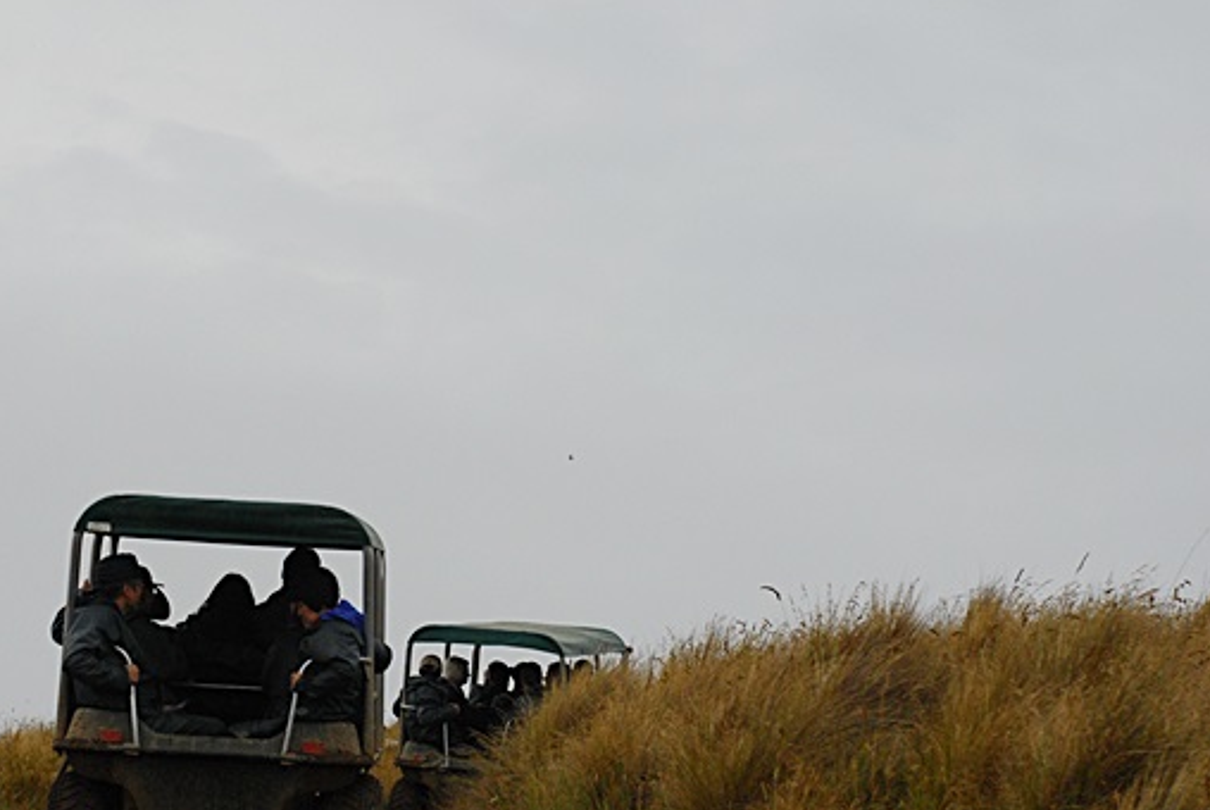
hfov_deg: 14.9
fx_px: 4610
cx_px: 319
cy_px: 572
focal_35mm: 137
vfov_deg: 10.0
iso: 400
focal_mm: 58
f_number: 6.3
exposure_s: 1/800
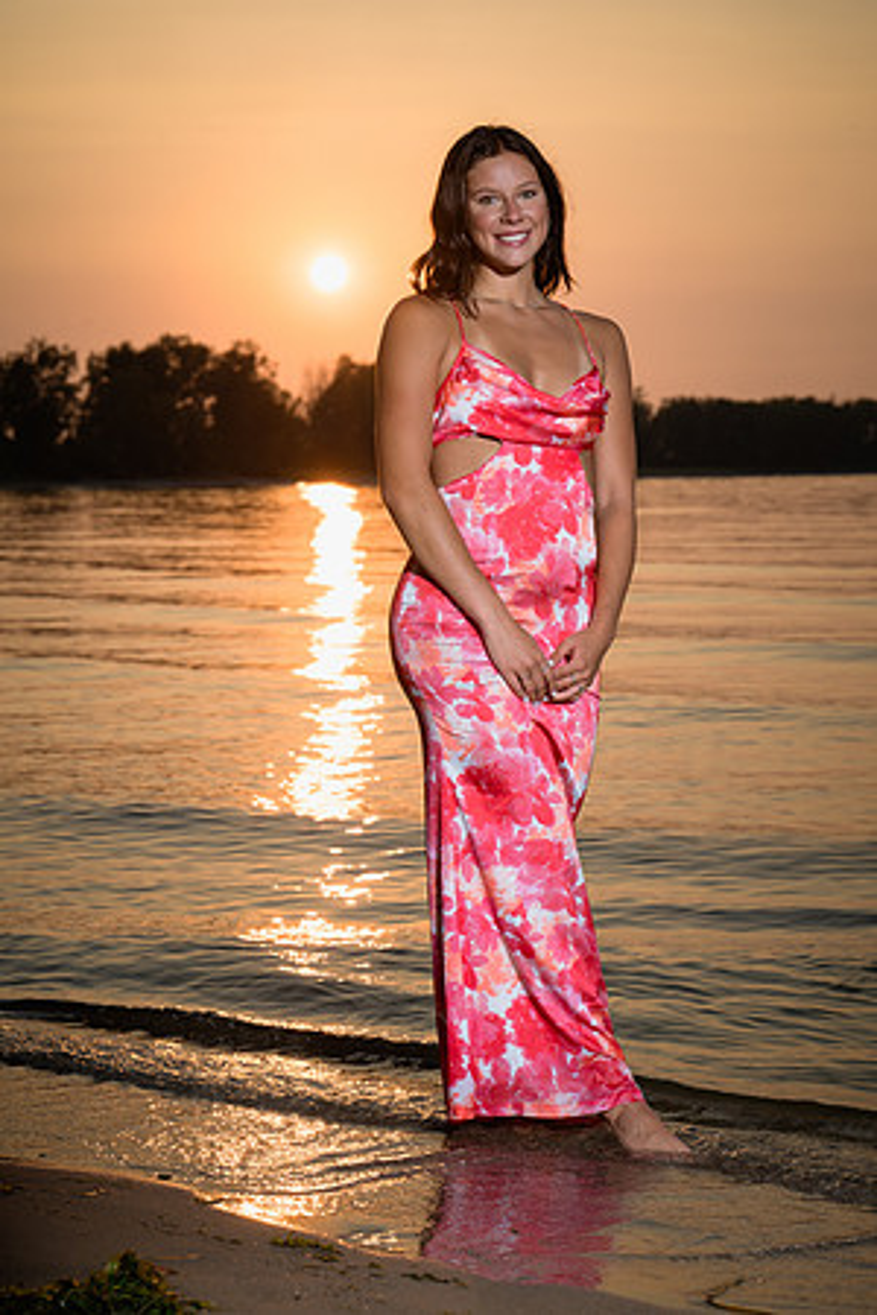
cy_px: 658
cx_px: 438
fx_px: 3106
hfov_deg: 16.1
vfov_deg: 23.9
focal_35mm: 85
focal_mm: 85
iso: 100
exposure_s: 1/250
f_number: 8
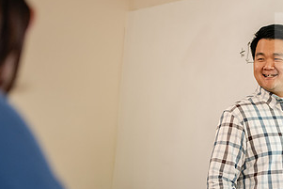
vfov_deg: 10.2
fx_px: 1062
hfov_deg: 15.0
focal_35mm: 135
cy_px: 126
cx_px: 246
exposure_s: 1/200
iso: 1600
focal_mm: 70
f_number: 3.2
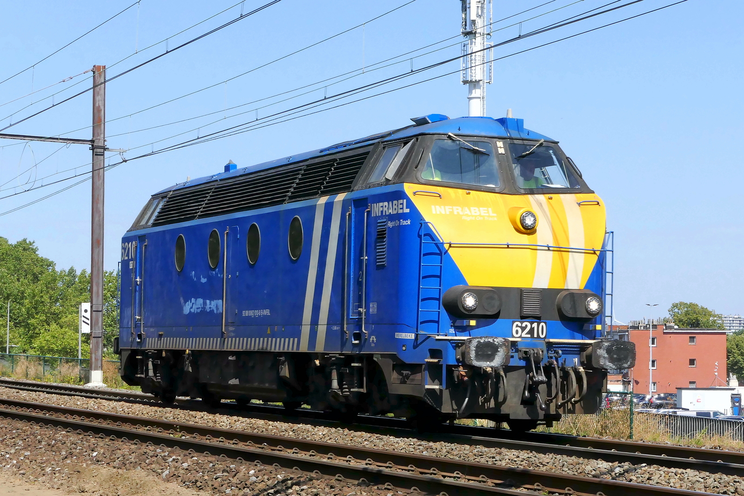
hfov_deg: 25.1
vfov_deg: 16.8
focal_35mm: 81
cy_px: 248
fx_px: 1674
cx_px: 372
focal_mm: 29.8
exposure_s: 1/800
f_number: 11
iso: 640
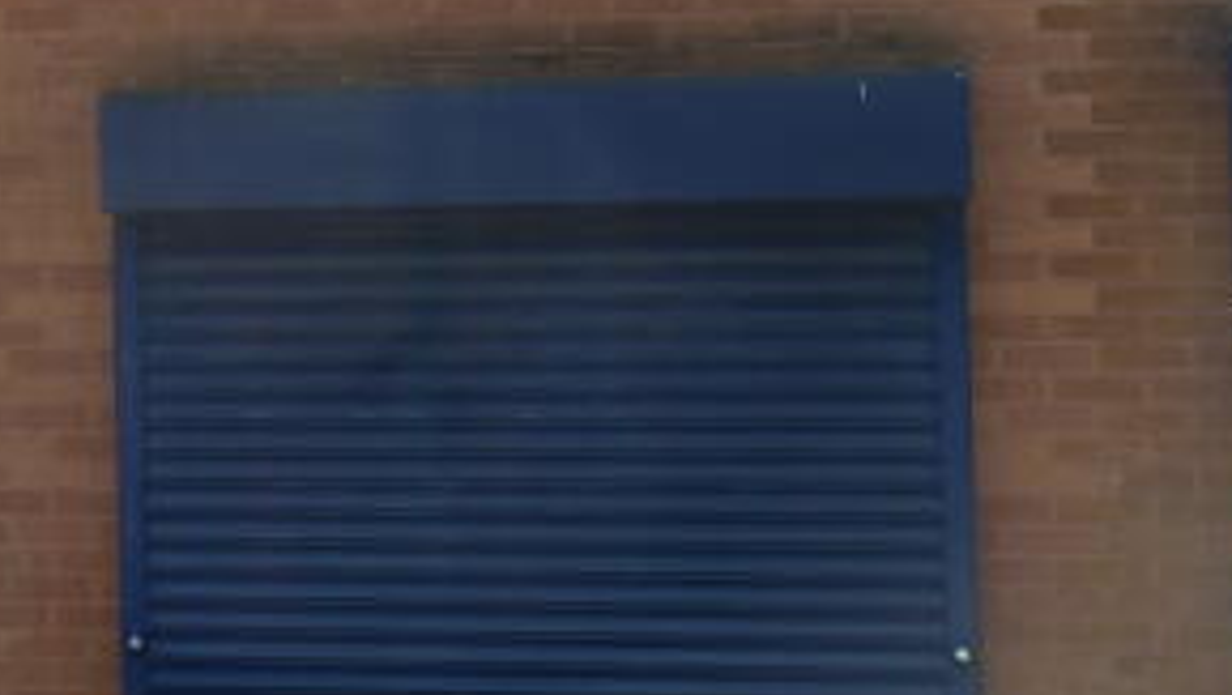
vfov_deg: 11.1
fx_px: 3530
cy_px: 9
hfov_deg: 18.1
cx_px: -477
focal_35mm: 108
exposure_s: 1/400
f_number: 4
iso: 100
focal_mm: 5
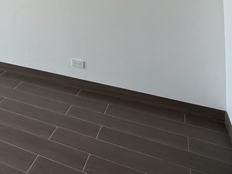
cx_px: -46
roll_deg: +0.9
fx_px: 315
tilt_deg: +1.3
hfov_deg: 33.1
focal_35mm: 47
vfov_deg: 26.1
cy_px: -55
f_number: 2.2
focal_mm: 2.22
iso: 64
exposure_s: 1/291
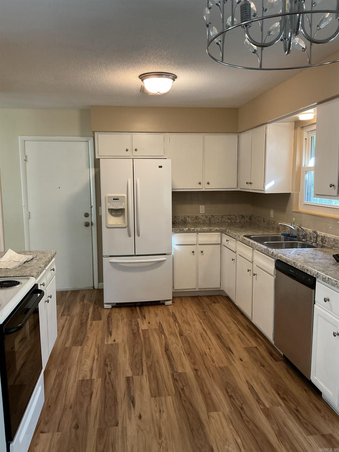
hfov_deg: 48.2
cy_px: 226
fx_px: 379
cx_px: 170
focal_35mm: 29
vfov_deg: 61.7
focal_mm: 3
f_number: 1.8
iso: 160
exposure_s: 1/60
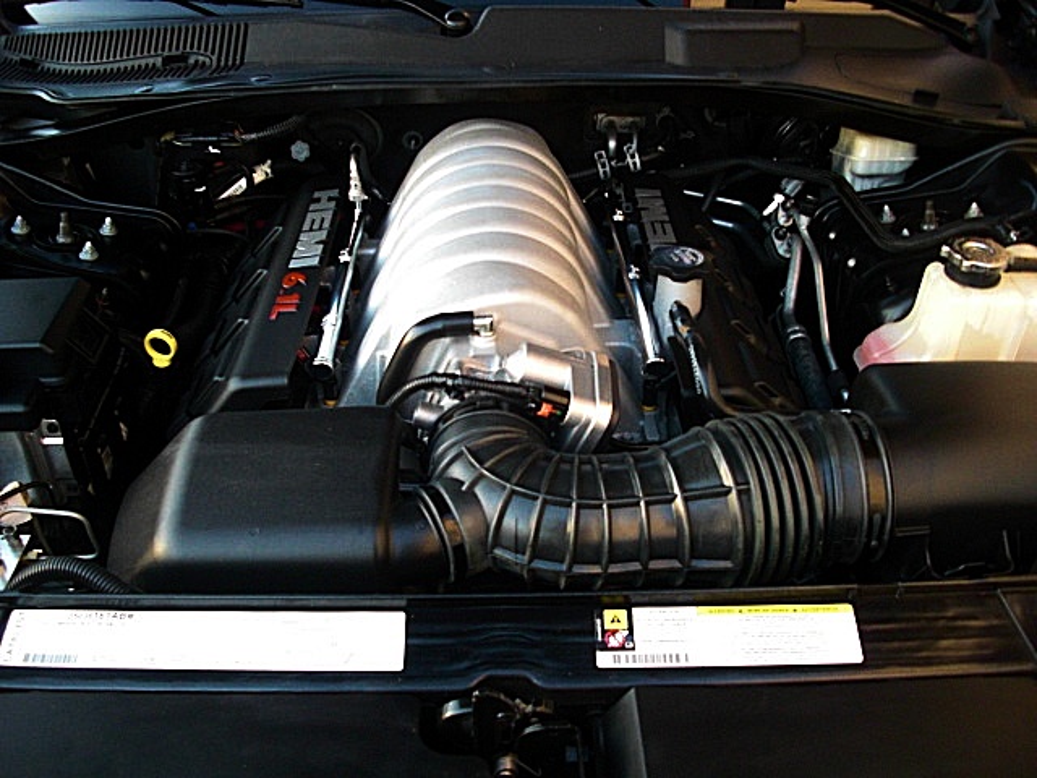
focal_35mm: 36
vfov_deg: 39.7
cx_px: 518
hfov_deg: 51.4
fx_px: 1078
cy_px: 389
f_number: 2.8
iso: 400
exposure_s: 1/100
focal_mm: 6.3
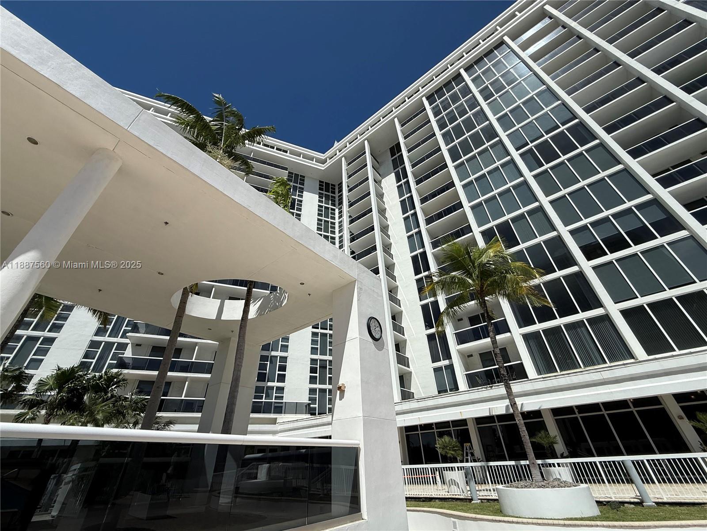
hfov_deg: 102.1
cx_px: 354
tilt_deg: +35.5
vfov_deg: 85.7
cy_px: 266
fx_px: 286
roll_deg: +2.3
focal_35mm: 14
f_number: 2.2
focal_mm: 2.22
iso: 64
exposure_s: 1/6173
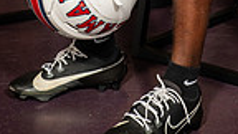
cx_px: 164
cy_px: -208
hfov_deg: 12.6
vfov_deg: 6.7
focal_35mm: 170
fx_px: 1073
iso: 800
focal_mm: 52
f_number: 7.1
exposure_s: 1/250
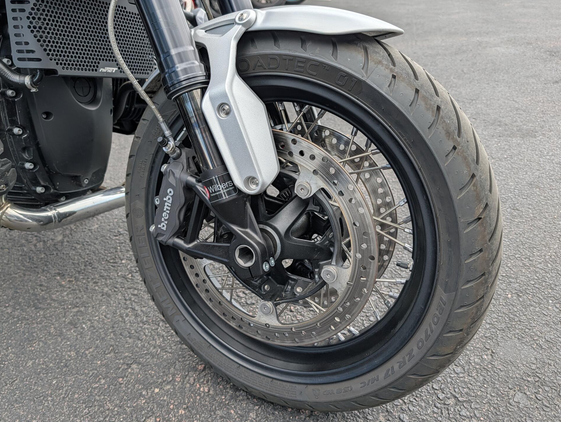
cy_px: 203
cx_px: 276
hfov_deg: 69.3
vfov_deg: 55.0
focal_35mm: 25
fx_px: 406
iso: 20
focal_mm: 6.9
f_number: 1.68
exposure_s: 1/593
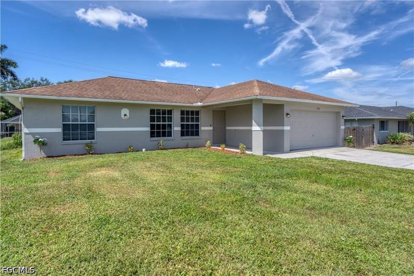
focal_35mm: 20
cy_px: 138
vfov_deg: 61.9
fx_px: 230
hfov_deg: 84.0
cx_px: 207
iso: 400
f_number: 8
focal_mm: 20
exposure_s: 1/4000
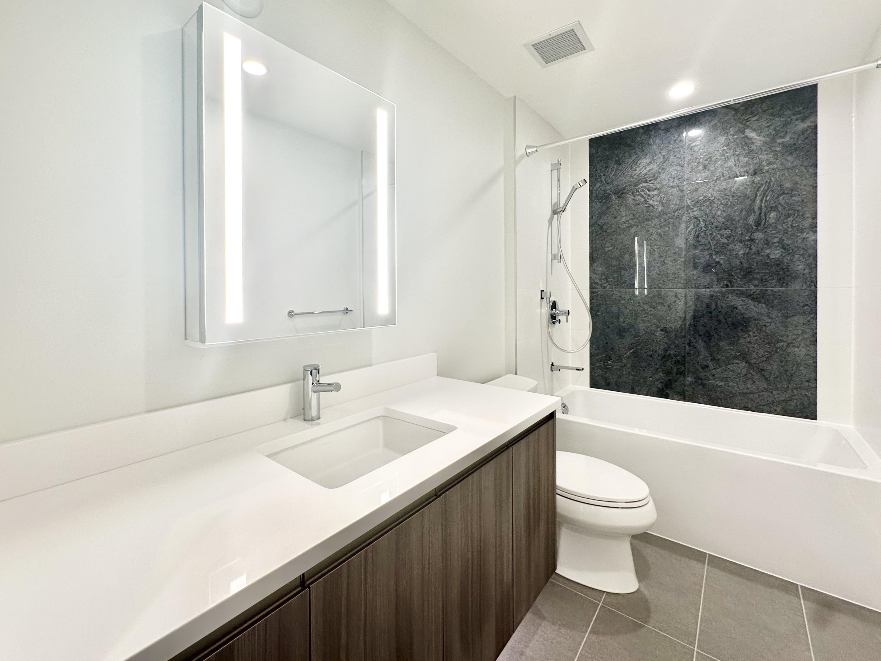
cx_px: 432
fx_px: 382
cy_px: 316
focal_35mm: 15
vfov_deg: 81.7
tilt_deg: -1.5
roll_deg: +0.3
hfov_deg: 98.2
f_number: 2.2
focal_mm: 2.22
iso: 80
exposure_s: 1/120
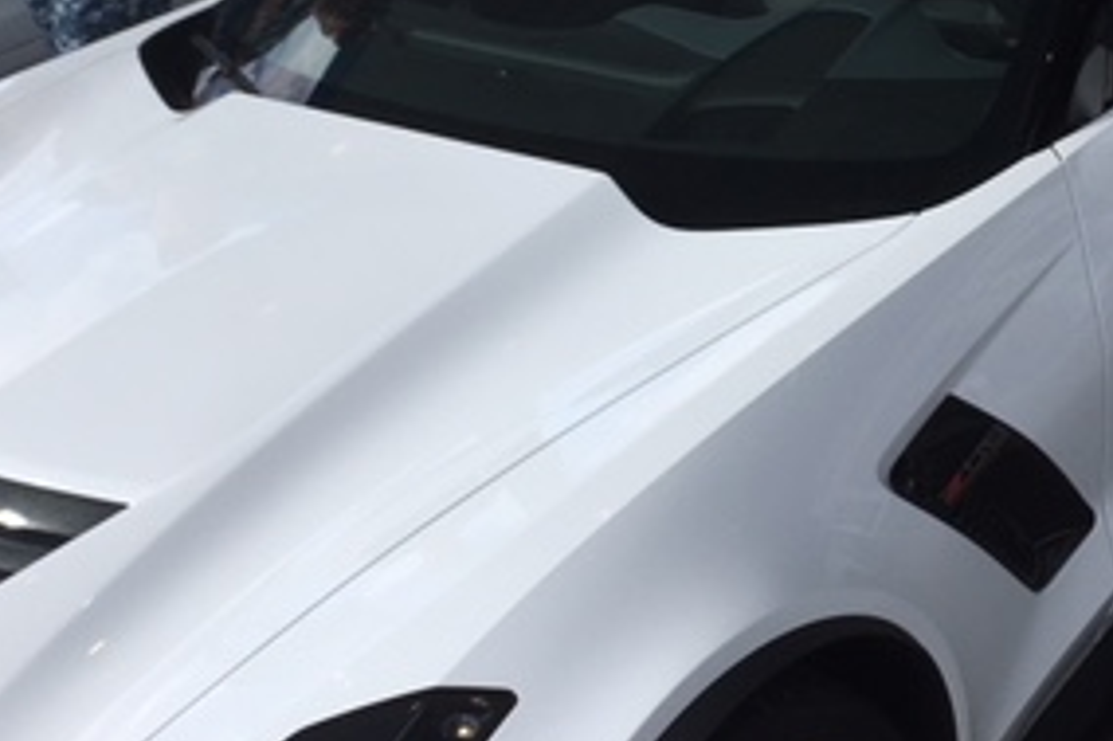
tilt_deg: -26.5
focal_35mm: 68
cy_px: 161
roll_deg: +0.5
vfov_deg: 19.8
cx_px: 721
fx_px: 2101
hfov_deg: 29.5
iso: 25
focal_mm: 4.15
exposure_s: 1/1451
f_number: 2.2
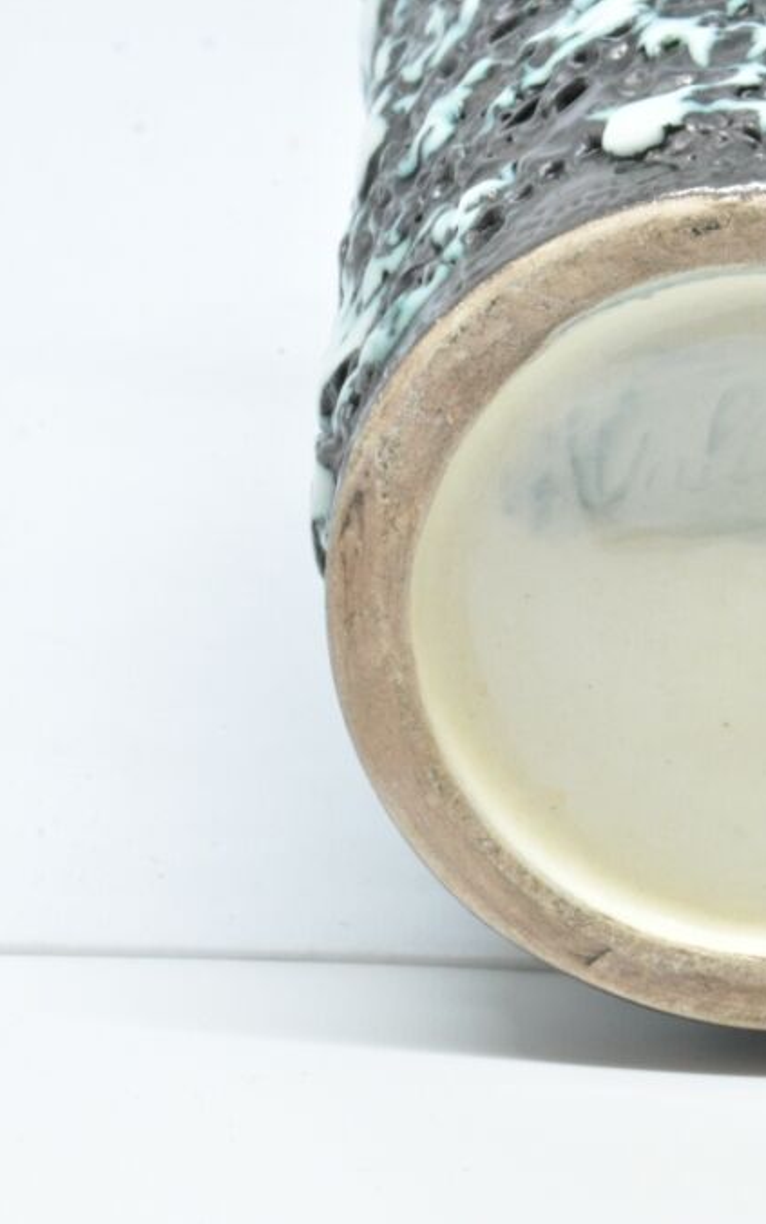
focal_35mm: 243
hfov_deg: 5.4
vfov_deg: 8.6
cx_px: 806
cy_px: 614
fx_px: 8102
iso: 800
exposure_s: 1/3
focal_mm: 105
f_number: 29
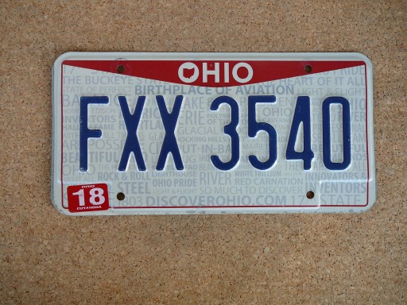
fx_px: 412
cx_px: 204
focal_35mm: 35
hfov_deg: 52.6
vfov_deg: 40.7
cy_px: 152
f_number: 2.8
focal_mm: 5.2
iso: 80
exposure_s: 1/80
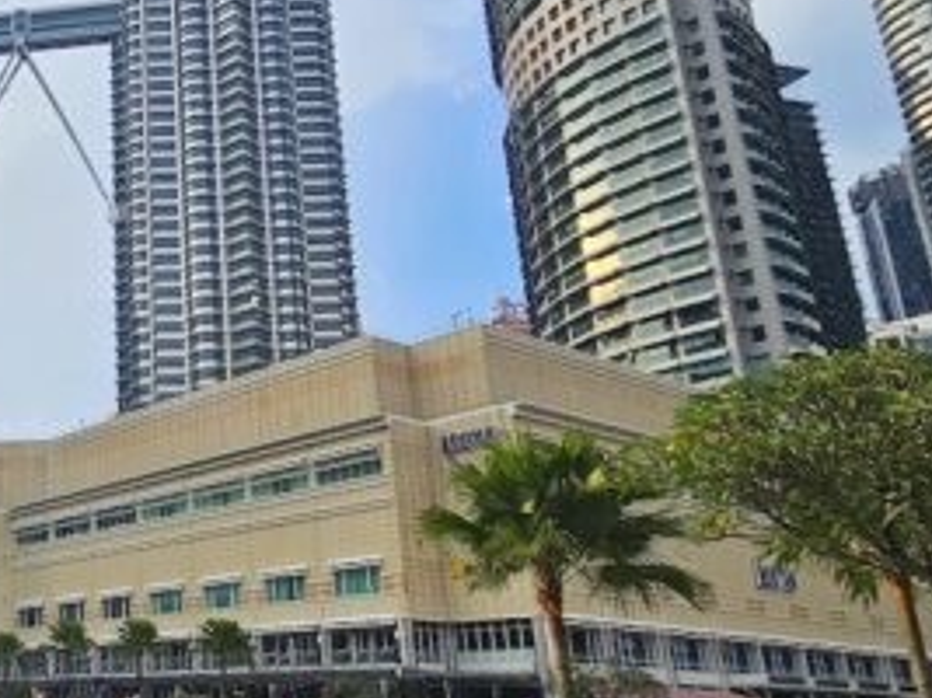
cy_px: 321
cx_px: 3
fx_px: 1050
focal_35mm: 39
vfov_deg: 36.8
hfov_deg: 41.7
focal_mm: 2.2
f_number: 2.2
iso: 50
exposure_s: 1/1978
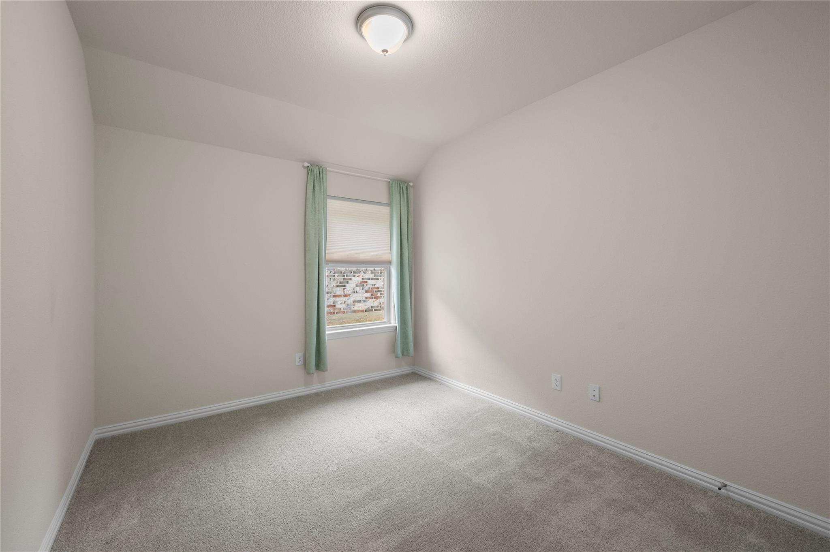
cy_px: 276
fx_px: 346
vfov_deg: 77.2
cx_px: 415
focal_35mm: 15
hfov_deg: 100.4
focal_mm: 15
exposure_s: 1/8
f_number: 8
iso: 1600
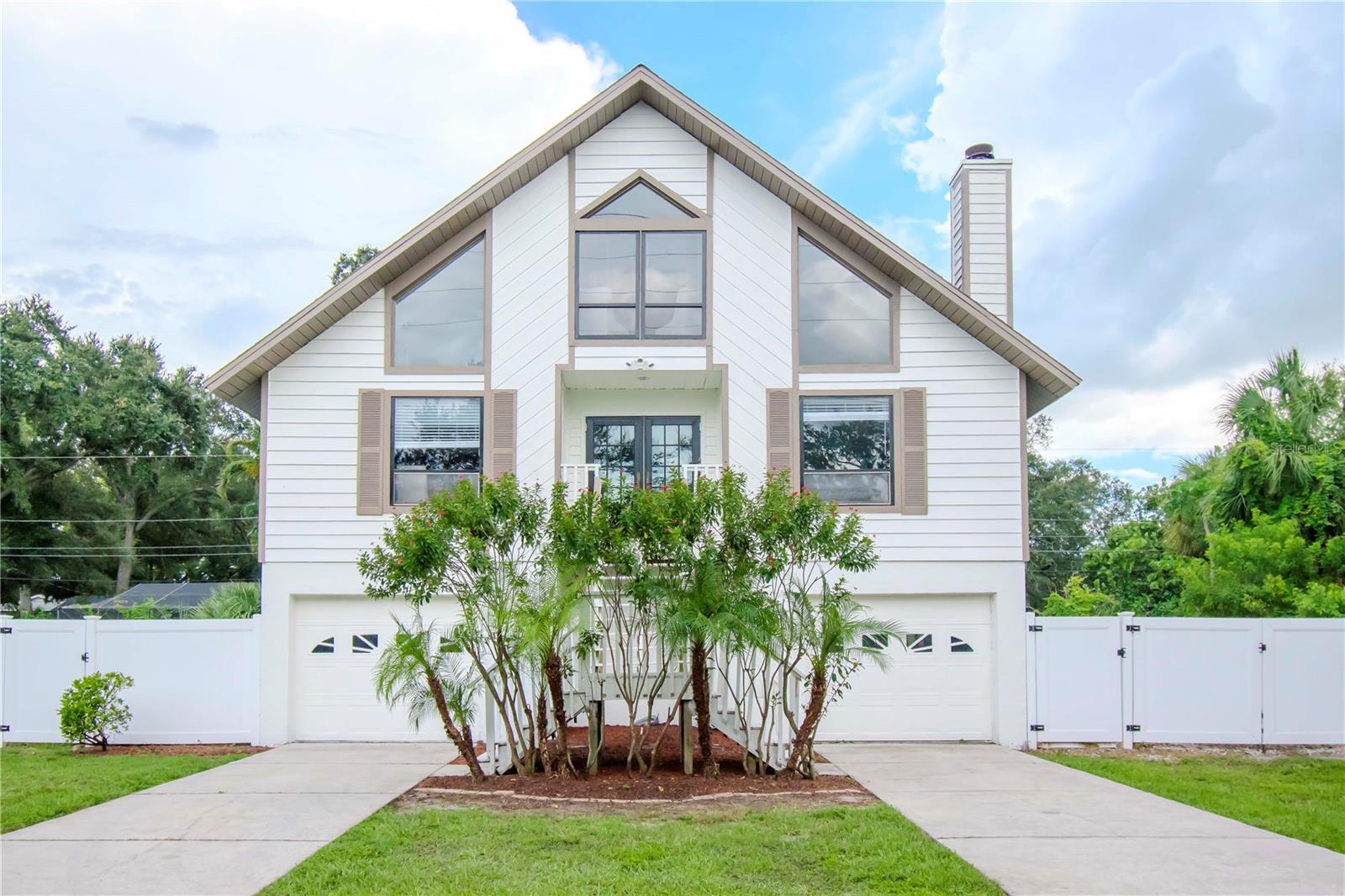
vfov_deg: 43.6
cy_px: 448
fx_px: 1121
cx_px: 672
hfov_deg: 61.9
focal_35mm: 30
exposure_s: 1/1600
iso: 800
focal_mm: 20
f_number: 7.1
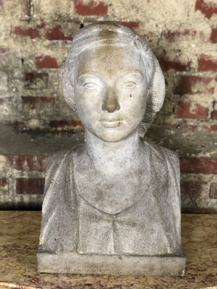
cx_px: 108
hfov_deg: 28.0
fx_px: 435
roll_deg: -1.1
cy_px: 144
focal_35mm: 52
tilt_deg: -15.0
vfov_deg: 36.8
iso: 125
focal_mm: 6
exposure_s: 1/25
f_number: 2.4
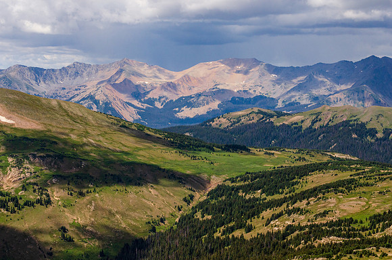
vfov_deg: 16.5
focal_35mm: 82
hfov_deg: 24.7
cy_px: 130
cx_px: 196
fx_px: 896
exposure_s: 1/250
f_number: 16
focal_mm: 55
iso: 200
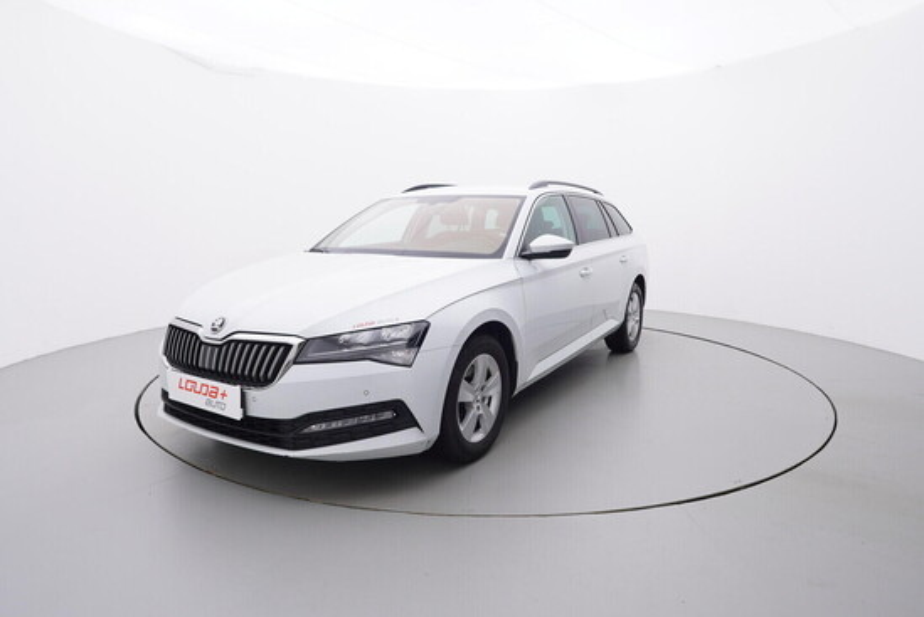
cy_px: 308
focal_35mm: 22
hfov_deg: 77.3
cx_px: 462
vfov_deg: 56.2
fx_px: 578
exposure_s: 1/80
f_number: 5
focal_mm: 15
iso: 200
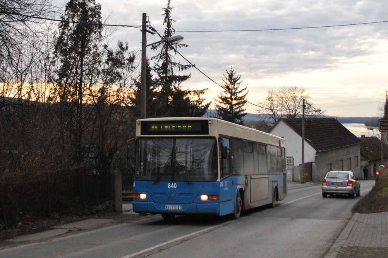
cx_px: 180
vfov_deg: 36.8
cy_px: 118
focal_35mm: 36
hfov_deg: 53.1
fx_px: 388
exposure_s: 1/500
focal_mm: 20
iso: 320
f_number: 3.8
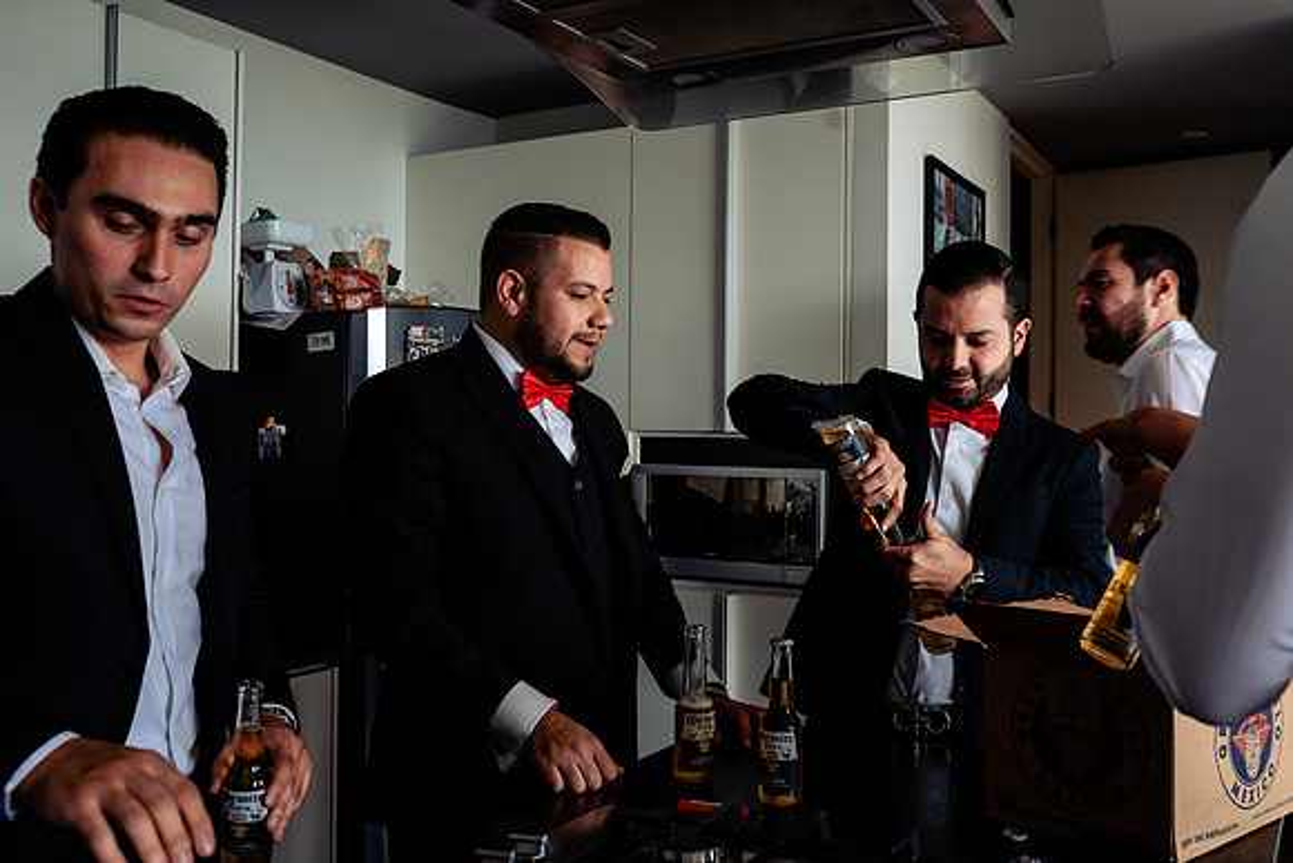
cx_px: 646
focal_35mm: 35
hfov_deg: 54.4
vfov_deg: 37.9
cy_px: 432
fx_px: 1257
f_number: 5
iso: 500
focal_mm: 35
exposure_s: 1/80
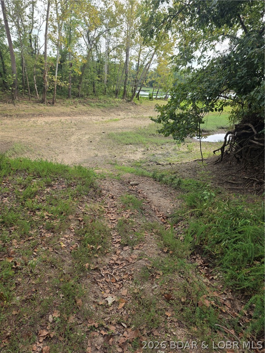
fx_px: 235
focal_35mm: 23
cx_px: 132
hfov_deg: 58.9
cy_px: 176
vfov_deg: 73.9
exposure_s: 1/1501
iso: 80
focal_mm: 6.25
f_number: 1.7
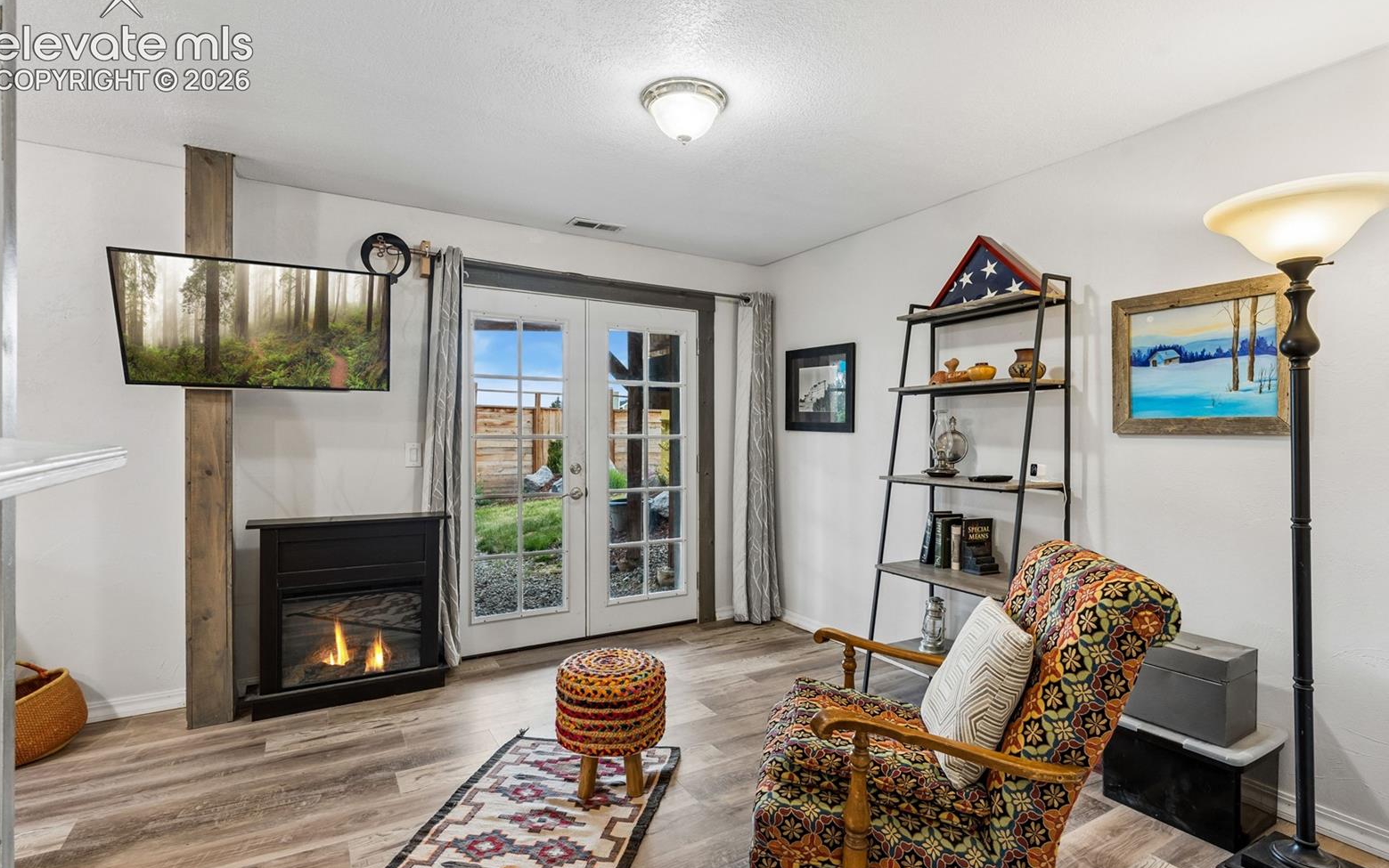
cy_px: 447
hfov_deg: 91.1
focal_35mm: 18
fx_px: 682
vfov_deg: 65.0
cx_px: 699
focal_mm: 17
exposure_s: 1/6
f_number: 9
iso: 400
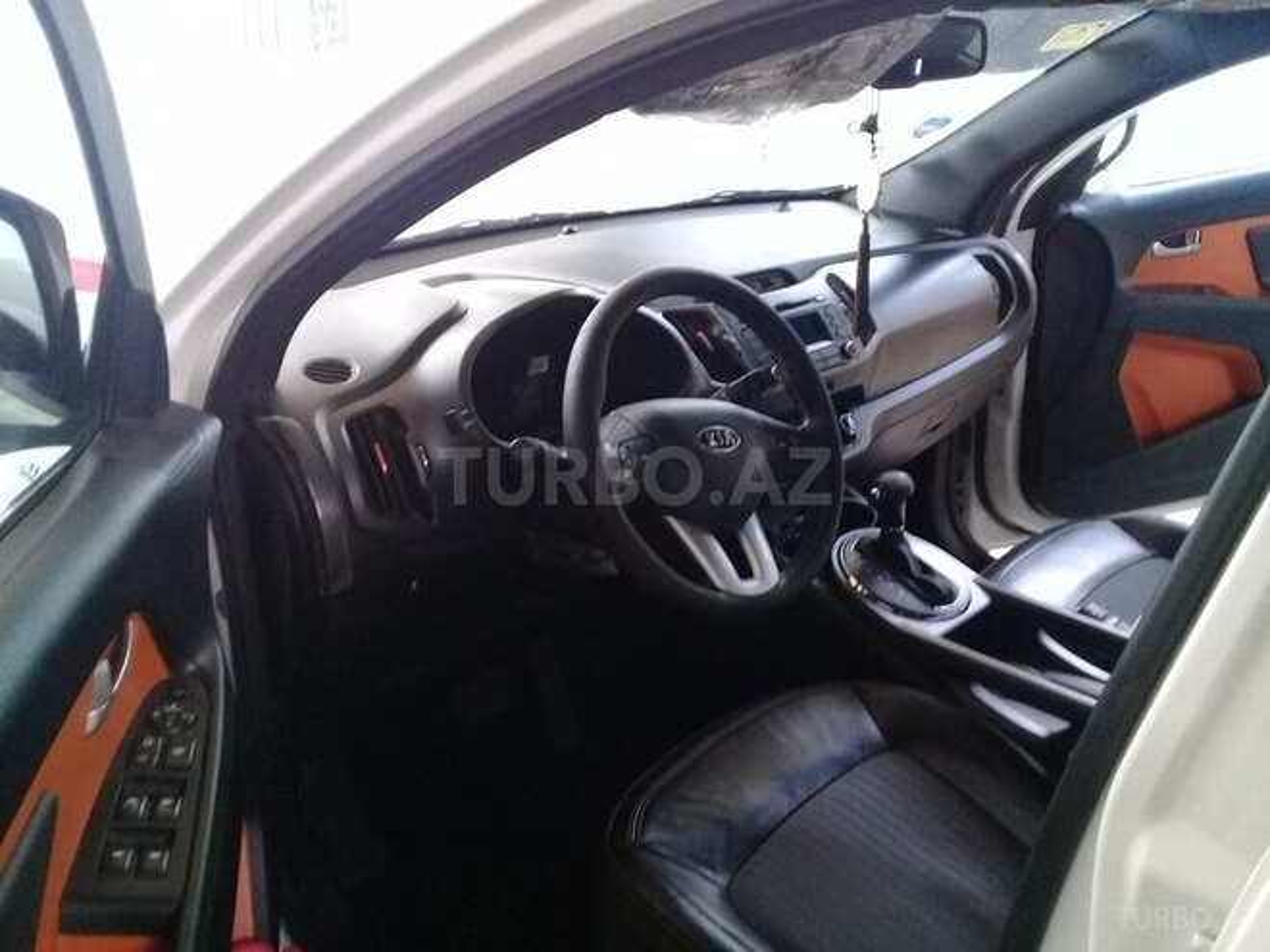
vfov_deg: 45.4
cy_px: 476
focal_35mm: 31
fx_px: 1137
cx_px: 635
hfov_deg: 58.4
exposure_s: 1/24
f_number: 2.2
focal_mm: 3.3
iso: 200
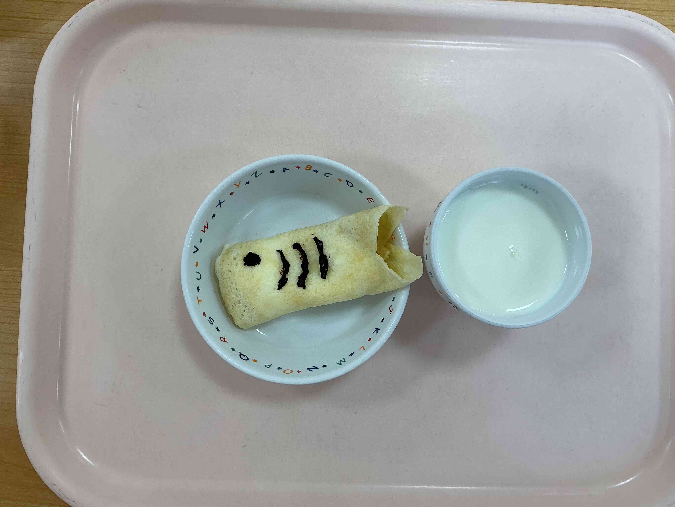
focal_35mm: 29
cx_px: 338
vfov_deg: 48.2
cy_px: 254
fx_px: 565
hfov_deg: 61.7
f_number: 1.8
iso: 32
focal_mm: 3
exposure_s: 1/120
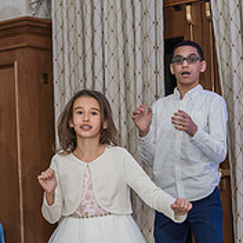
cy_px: 191
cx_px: -10
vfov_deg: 15.5
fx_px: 890
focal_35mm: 112
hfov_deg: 15.2
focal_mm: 40
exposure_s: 1/100
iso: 800
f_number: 4
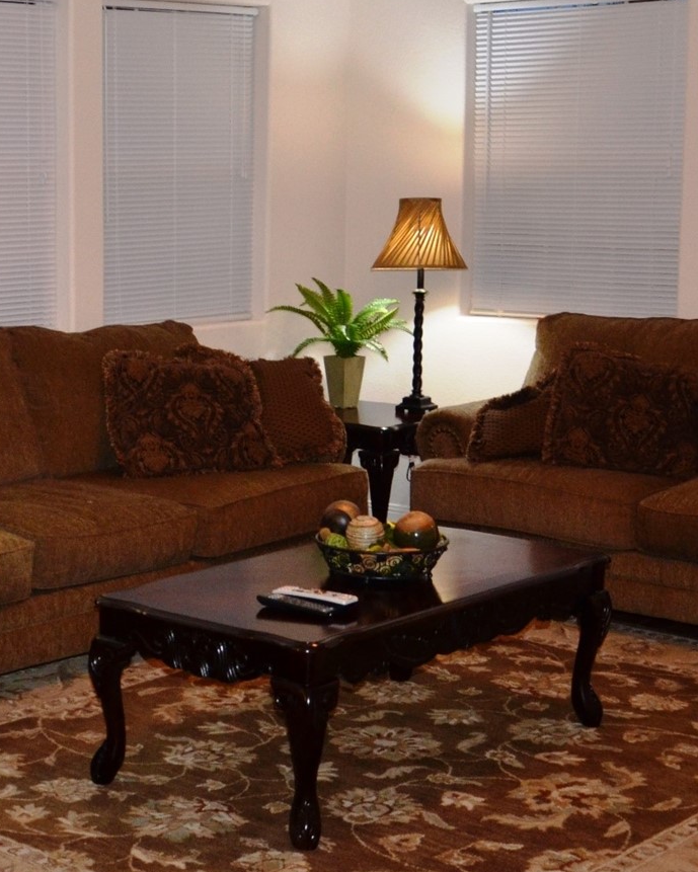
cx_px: -45
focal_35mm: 64
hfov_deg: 22.7
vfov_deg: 29.5
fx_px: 1652
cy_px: 492
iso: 800
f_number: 3.5
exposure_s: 1/60
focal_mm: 18
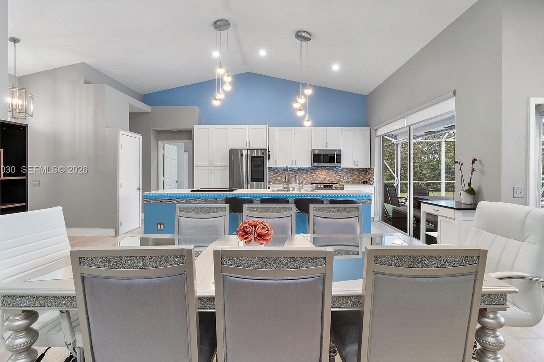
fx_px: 257
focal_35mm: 17
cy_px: 170
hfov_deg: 93.3
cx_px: 276
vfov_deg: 70.4
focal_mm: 10
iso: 160
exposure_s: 1/4
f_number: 11
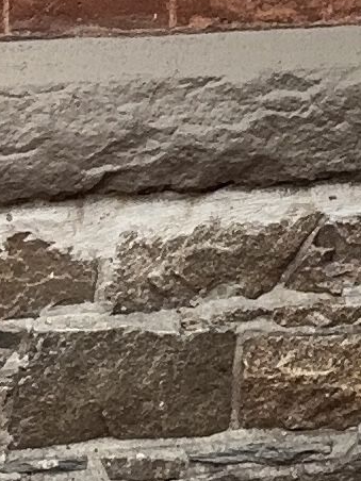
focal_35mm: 146
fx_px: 2030
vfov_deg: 13.3
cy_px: 5
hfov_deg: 9.5
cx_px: 731
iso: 25
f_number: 1.9
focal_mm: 2.69
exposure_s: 1/186
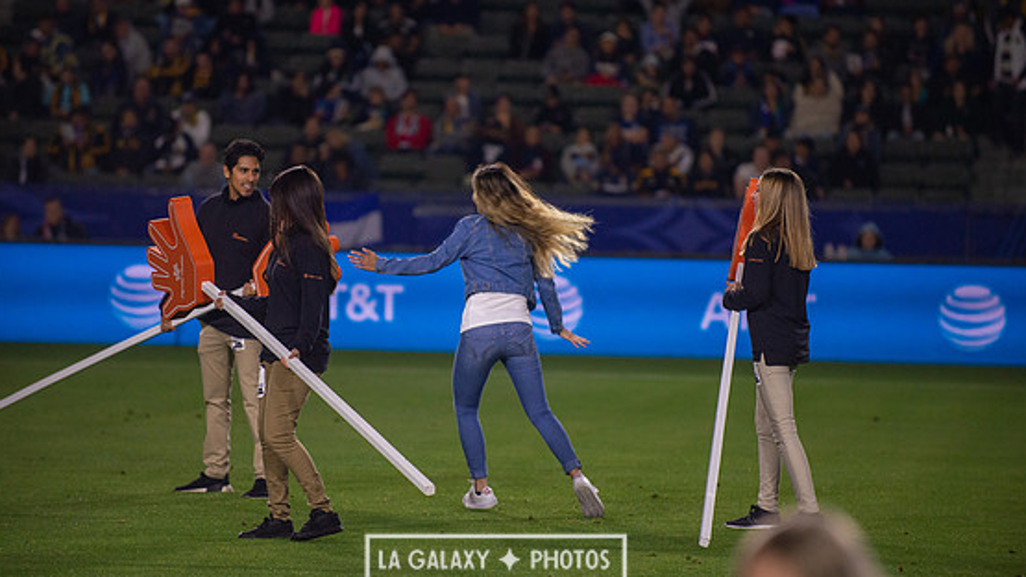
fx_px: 5957
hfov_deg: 9.8
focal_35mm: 219
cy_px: 282
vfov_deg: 5.5
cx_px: 495
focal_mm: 200
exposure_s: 1/2500
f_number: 2.8
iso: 1600
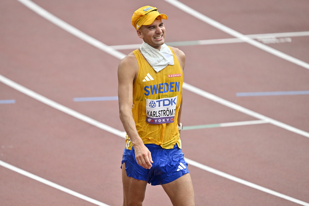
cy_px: 103
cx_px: 154
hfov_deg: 3.7
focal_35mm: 560
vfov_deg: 2.5
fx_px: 4807
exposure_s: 1/2500
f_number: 4
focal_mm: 560
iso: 1600
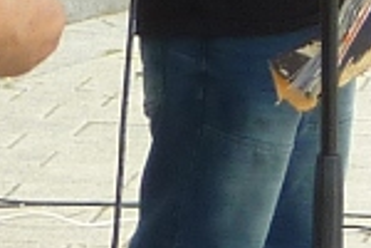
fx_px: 4112
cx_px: -423
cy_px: -107
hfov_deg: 5.1
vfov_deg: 3.4
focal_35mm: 399
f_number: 3.6
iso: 80
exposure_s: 1/80
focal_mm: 6.5
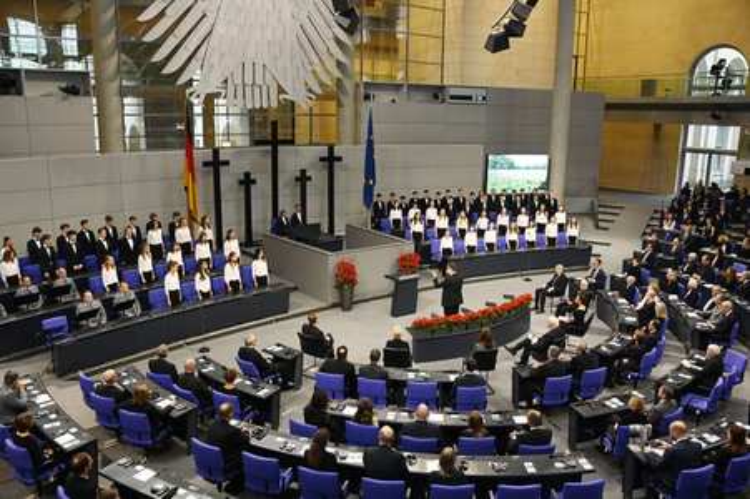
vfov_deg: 46.3
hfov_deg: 65.5
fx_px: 583
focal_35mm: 28
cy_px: 250
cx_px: 375
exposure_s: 1/200
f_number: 6.3
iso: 5000
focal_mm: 28
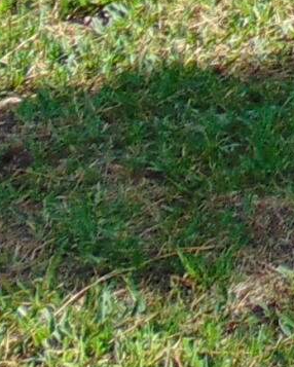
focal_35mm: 205
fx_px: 2228
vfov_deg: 8.0
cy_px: -741
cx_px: 968
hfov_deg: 6.7
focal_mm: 4.5
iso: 80
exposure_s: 1/500
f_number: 3
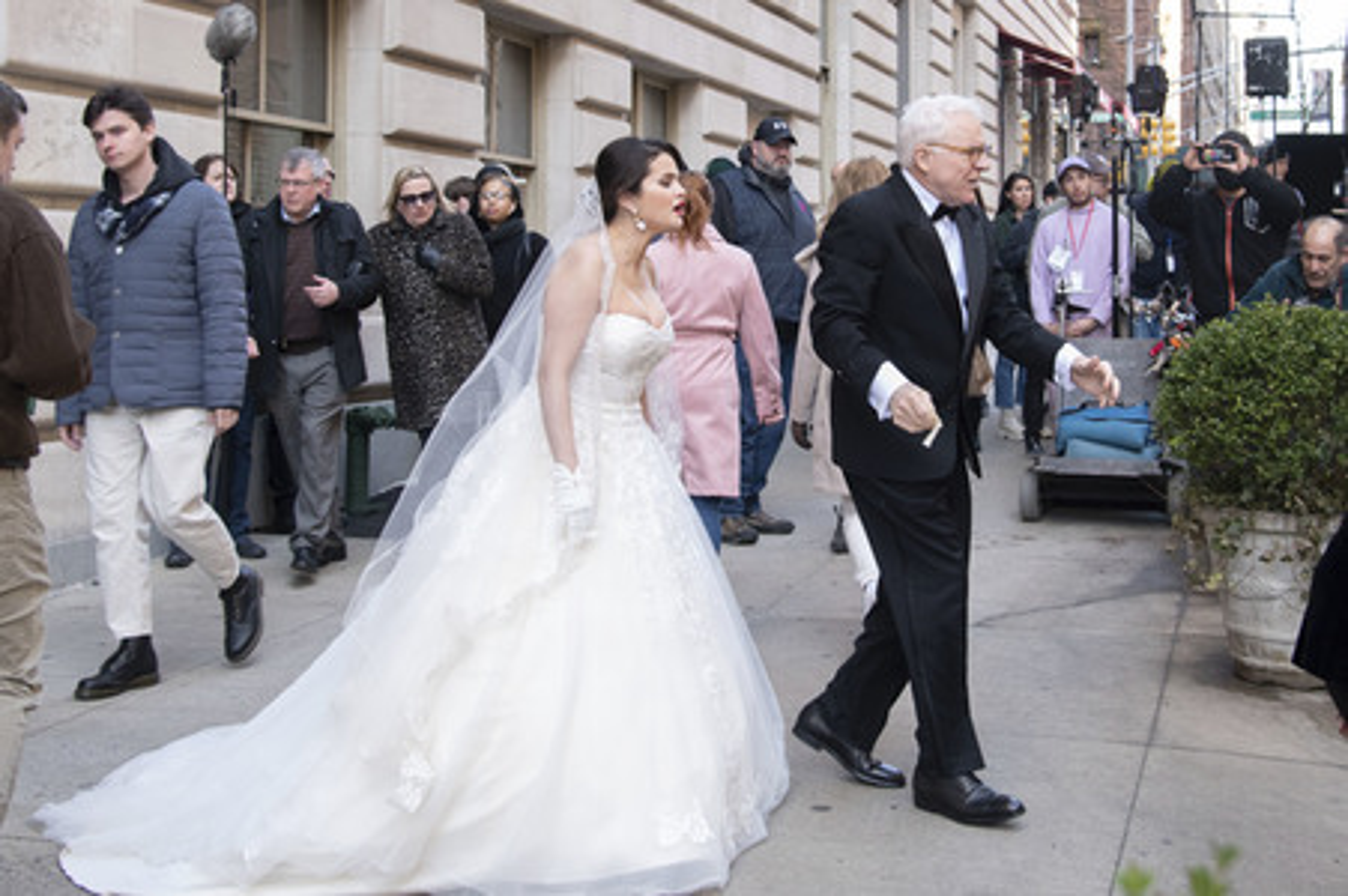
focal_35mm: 34
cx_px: 674
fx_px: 1272
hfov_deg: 55.8
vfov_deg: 38.8
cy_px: 448
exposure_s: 1/500
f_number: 4.5
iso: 2000
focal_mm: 34
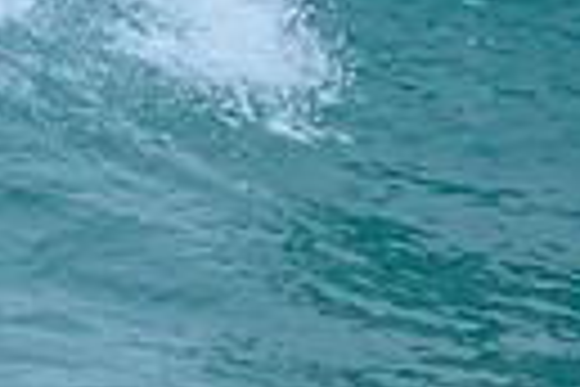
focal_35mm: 4935
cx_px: -629
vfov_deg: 0.3
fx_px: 79502
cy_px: -188
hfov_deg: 0.4
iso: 2500
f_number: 6.3
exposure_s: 1/3200
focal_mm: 800
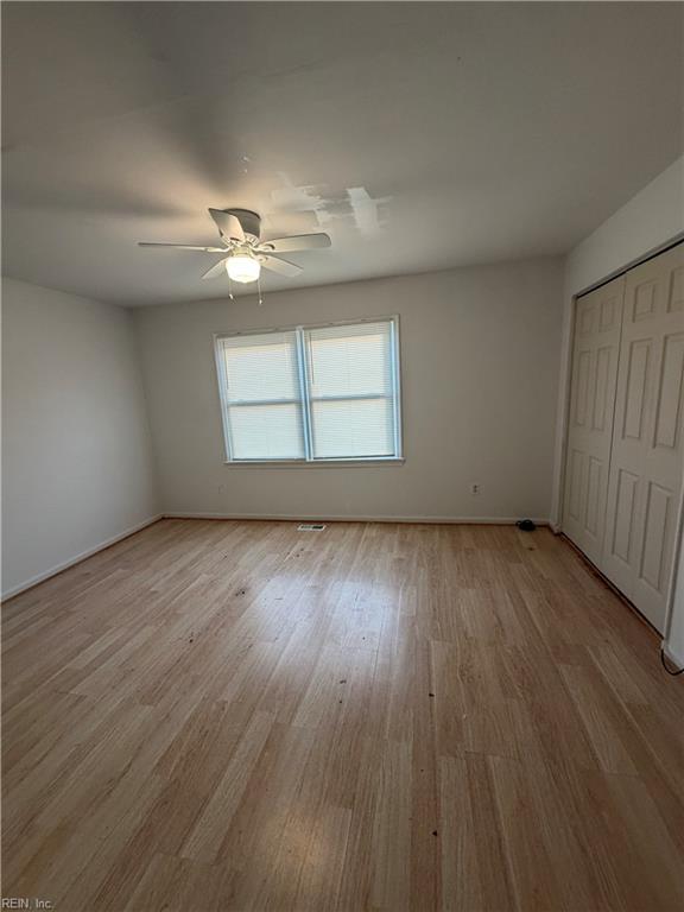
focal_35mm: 14
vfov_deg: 102.1
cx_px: 342
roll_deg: +3.3
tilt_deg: -9.3
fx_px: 369
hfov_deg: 85.7
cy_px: 456
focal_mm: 2.22
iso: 250
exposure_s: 1/60
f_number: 2.2
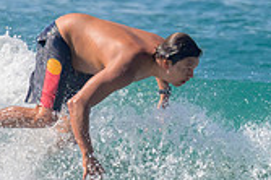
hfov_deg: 0.7
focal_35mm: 2808
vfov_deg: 0.5
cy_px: 226
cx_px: 354
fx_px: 21117
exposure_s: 1/2000
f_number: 11
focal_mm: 590
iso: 720
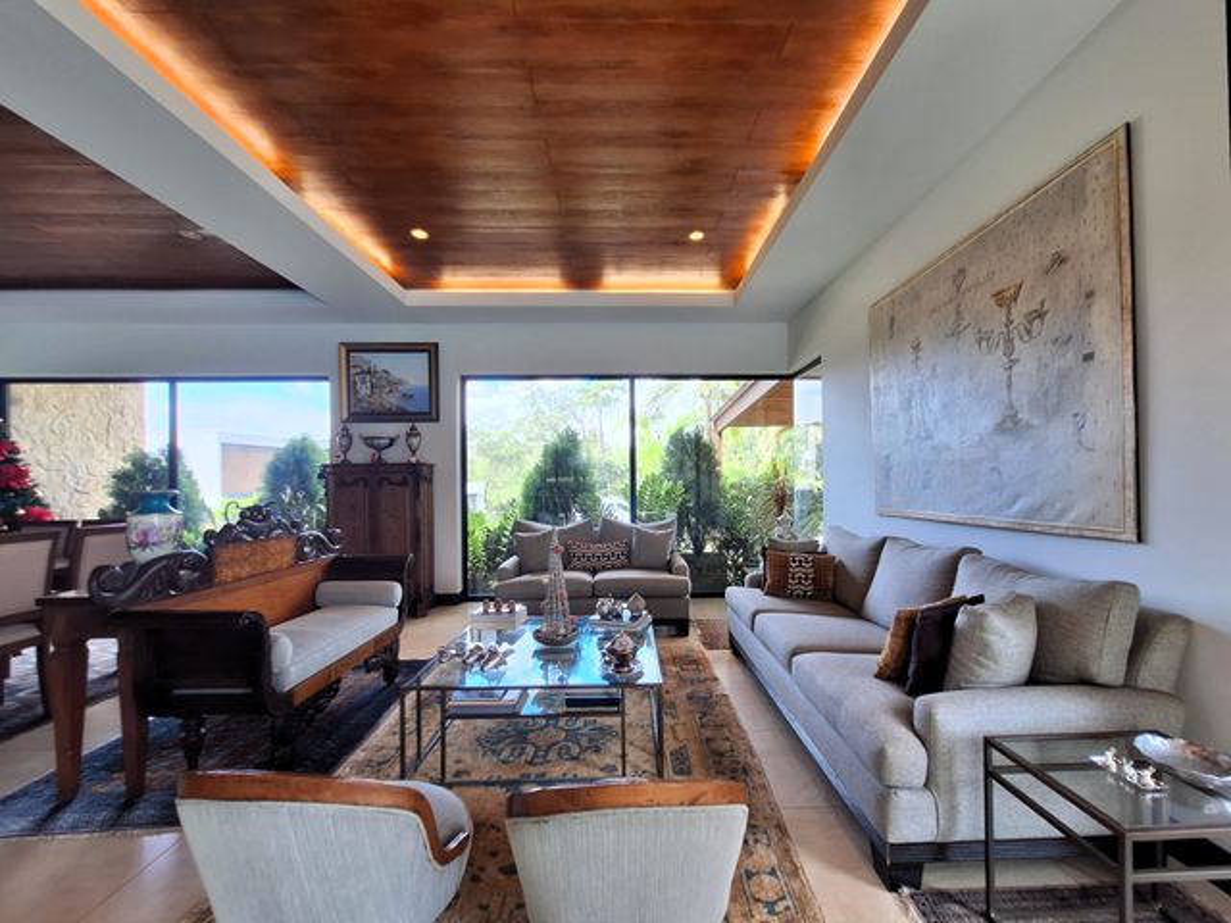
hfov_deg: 106.2
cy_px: 462
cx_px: 616
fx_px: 462
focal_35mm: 13
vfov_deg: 89.9
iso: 64
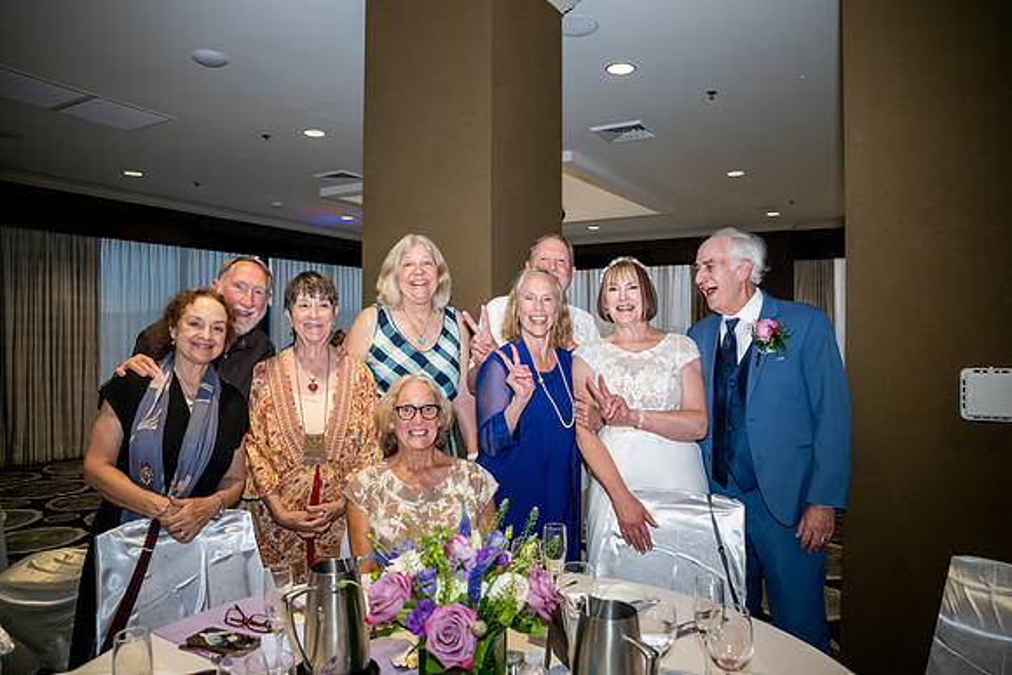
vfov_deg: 53.2
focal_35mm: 24
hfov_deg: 73.7
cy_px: 338
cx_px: 506
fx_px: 675
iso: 2500
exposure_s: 1/320
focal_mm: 24
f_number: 4
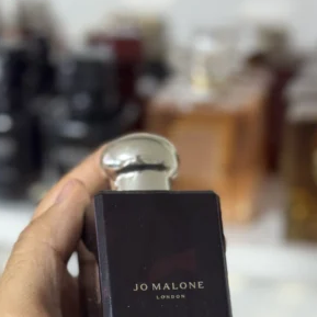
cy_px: 293
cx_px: 155
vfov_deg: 20.2
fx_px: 870
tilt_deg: -26.6
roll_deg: -1.3
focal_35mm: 84
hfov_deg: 20.6
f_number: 1.78
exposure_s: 1/50
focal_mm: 6.76
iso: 250
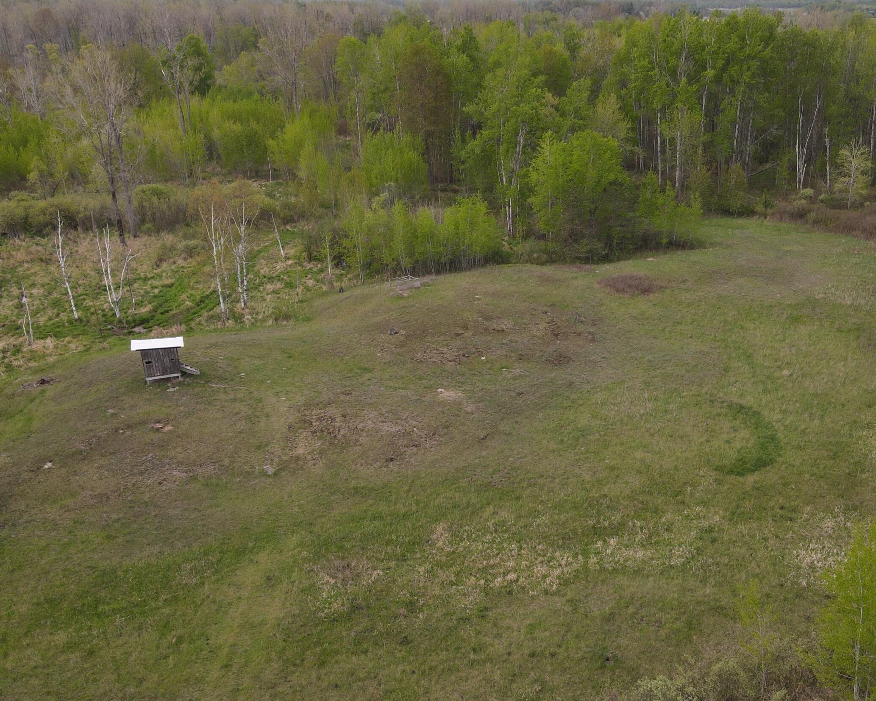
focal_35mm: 34
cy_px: 409
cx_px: 537
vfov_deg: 43.2
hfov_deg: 52.4
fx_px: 882
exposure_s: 1/320
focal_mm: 4.5
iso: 100
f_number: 2.8
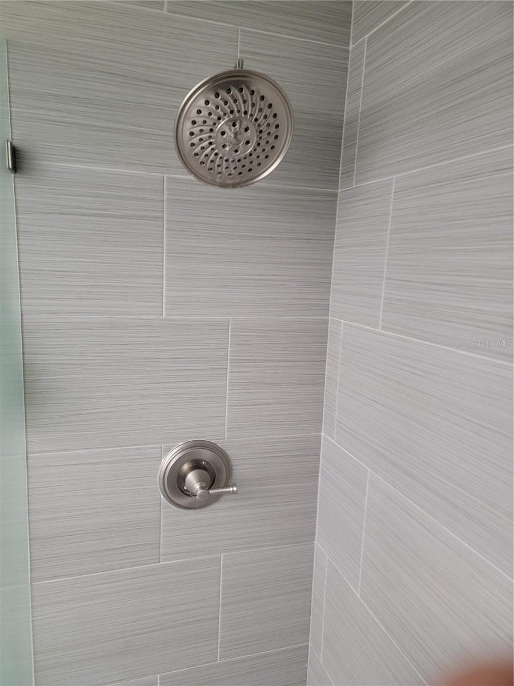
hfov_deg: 56.8
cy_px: 343
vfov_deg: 71.6
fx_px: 475
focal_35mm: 24
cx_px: 257
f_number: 1.8
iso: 640
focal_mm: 6.7
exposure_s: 1/30
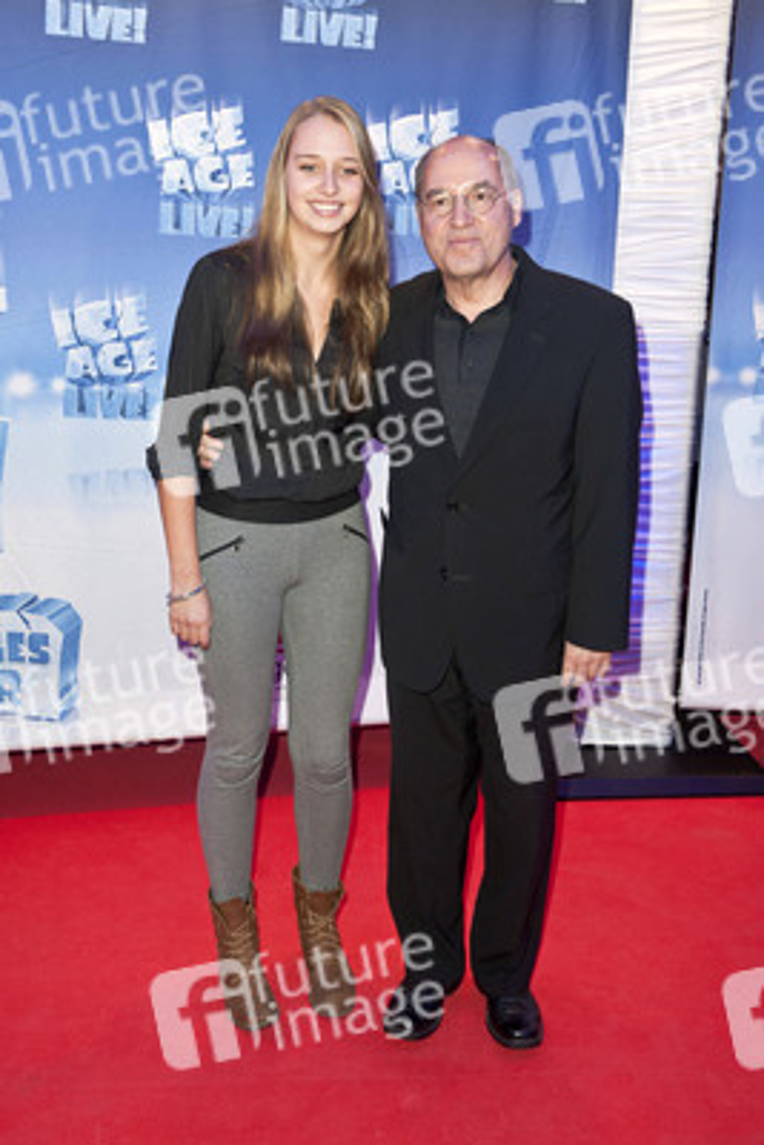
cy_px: 572
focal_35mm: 38
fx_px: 1209
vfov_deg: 50.7
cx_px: 382
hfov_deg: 35.1
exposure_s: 1/200
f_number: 5.6
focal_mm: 38
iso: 800
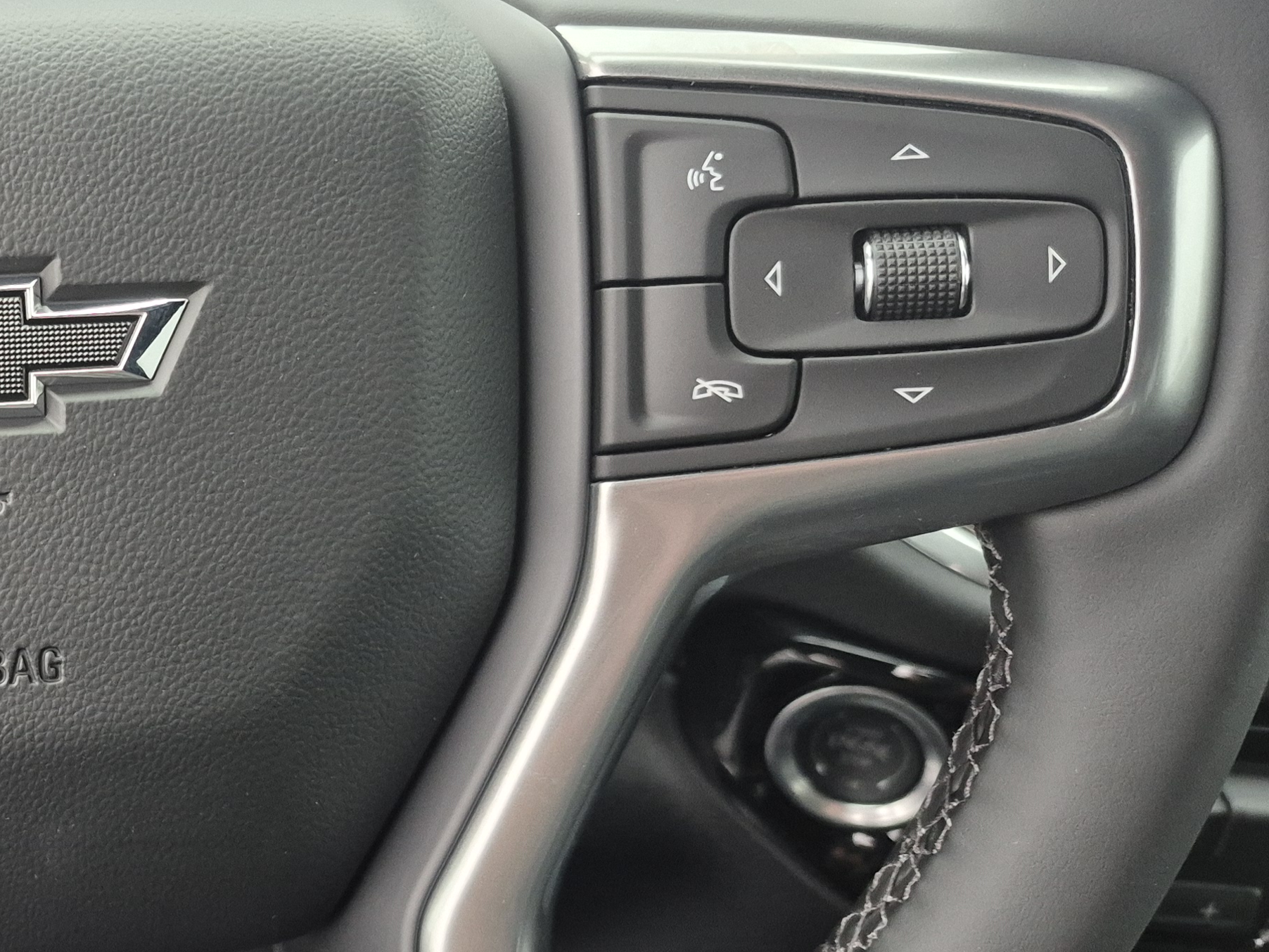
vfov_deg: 28.6
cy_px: 490
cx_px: -126
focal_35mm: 51
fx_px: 1870
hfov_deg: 32.9
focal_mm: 5.4
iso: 250
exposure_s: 1/120
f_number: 1.8
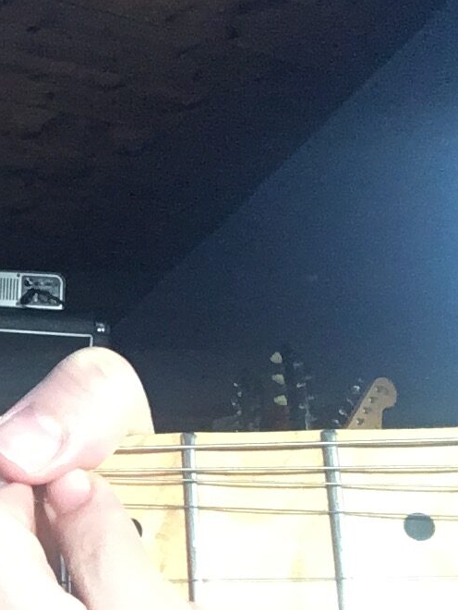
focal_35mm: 60
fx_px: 1058
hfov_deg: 22.7
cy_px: 405
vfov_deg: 31.9
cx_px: -72
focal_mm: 2.15
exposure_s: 1/33
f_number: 2.4
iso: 400
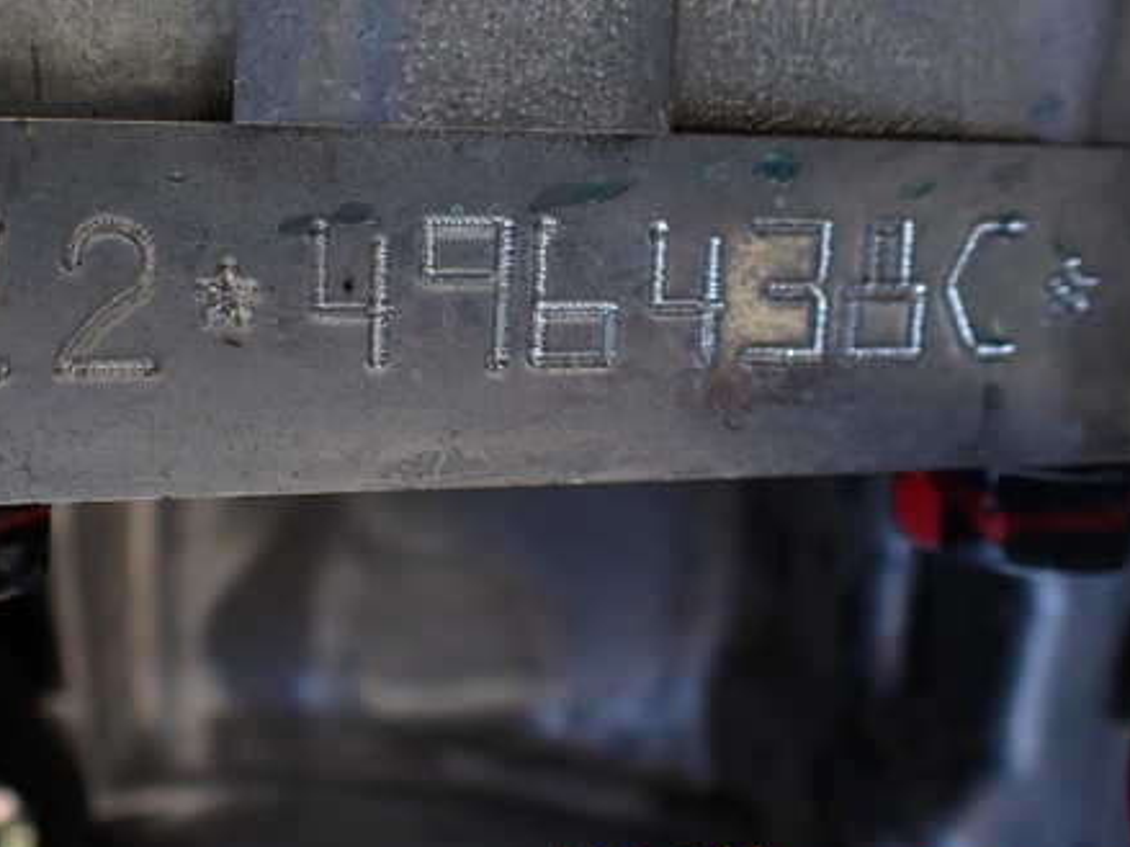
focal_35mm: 41
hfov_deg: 45.1
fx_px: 1338
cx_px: 371
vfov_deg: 35.0
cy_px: 330
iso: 100
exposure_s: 1/125
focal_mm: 5.4
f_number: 2.3
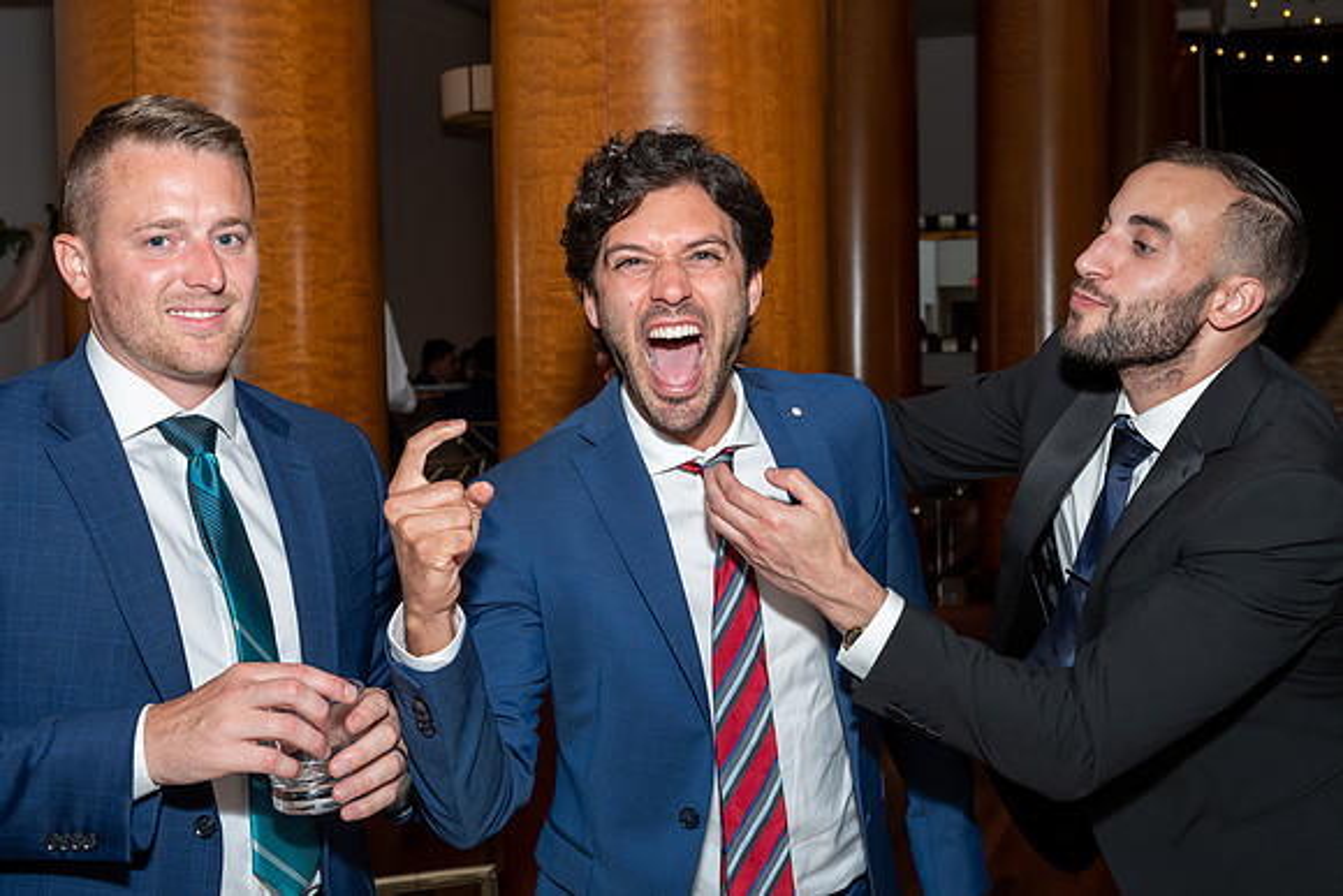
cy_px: 438
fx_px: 1831
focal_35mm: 49
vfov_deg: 27.5
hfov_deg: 40.3
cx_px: 672
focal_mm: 32
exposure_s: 1/250
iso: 500
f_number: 6.3
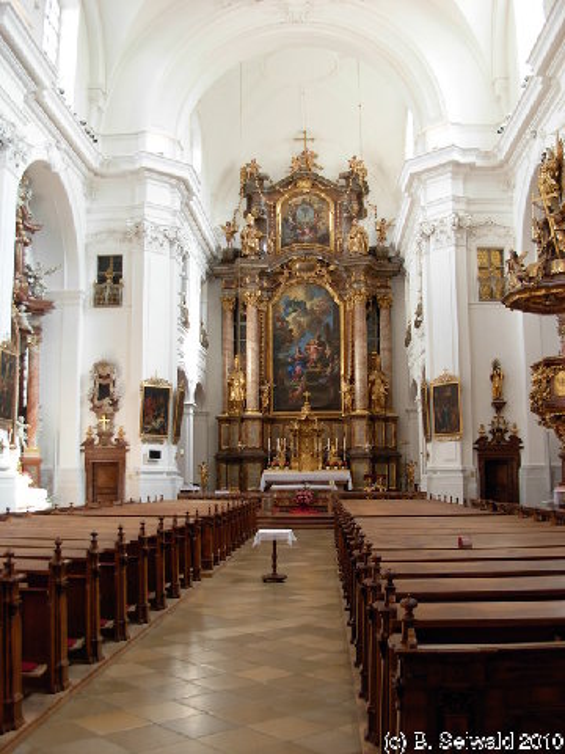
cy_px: 377
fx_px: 827
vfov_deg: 49.0
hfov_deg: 37.7
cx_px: 282
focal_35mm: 38
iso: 79
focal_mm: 6.3
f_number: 2.9
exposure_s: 1/16
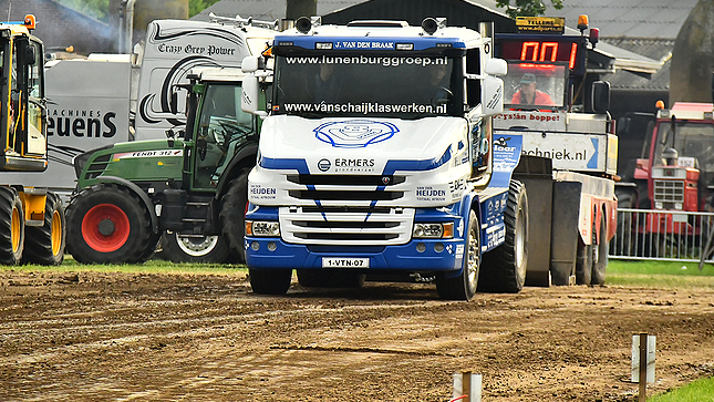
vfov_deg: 2.5
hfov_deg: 4.4
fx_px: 9221
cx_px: 358
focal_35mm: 487
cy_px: 188
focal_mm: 250
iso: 1250
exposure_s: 1/2500
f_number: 5.6
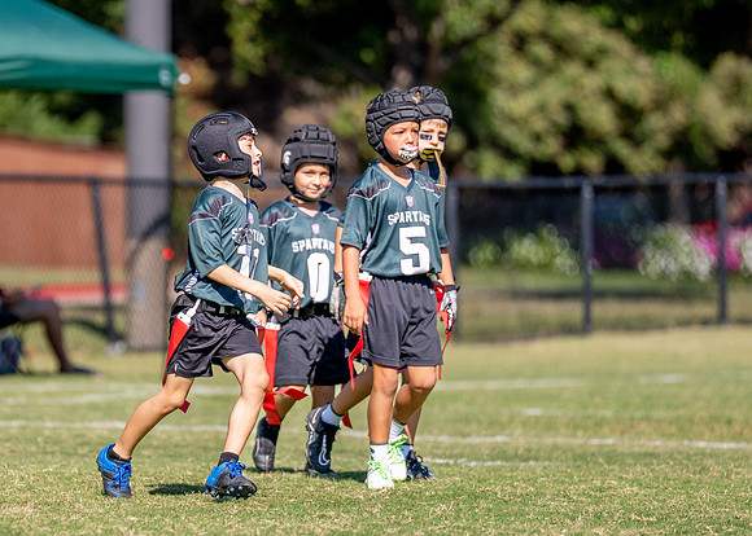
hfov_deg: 5.2
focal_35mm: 385
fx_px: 8218
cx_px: 155
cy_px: 251
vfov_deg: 3.7
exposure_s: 1/5000
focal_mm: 200
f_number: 2.8
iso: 250
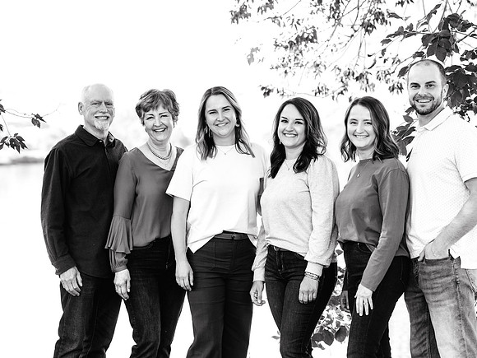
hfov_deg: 16.5
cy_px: 179
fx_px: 1640
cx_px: 238
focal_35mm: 119
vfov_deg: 12.4
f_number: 4
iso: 320
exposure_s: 1/160
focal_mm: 110
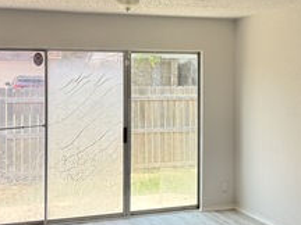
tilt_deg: -0.6
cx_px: 262
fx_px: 617
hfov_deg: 26.6
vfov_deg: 20.7
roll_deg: +0.5
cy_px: 85
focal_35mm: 71
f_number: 1.78
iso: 100
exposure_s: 1/708
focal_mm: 6.76
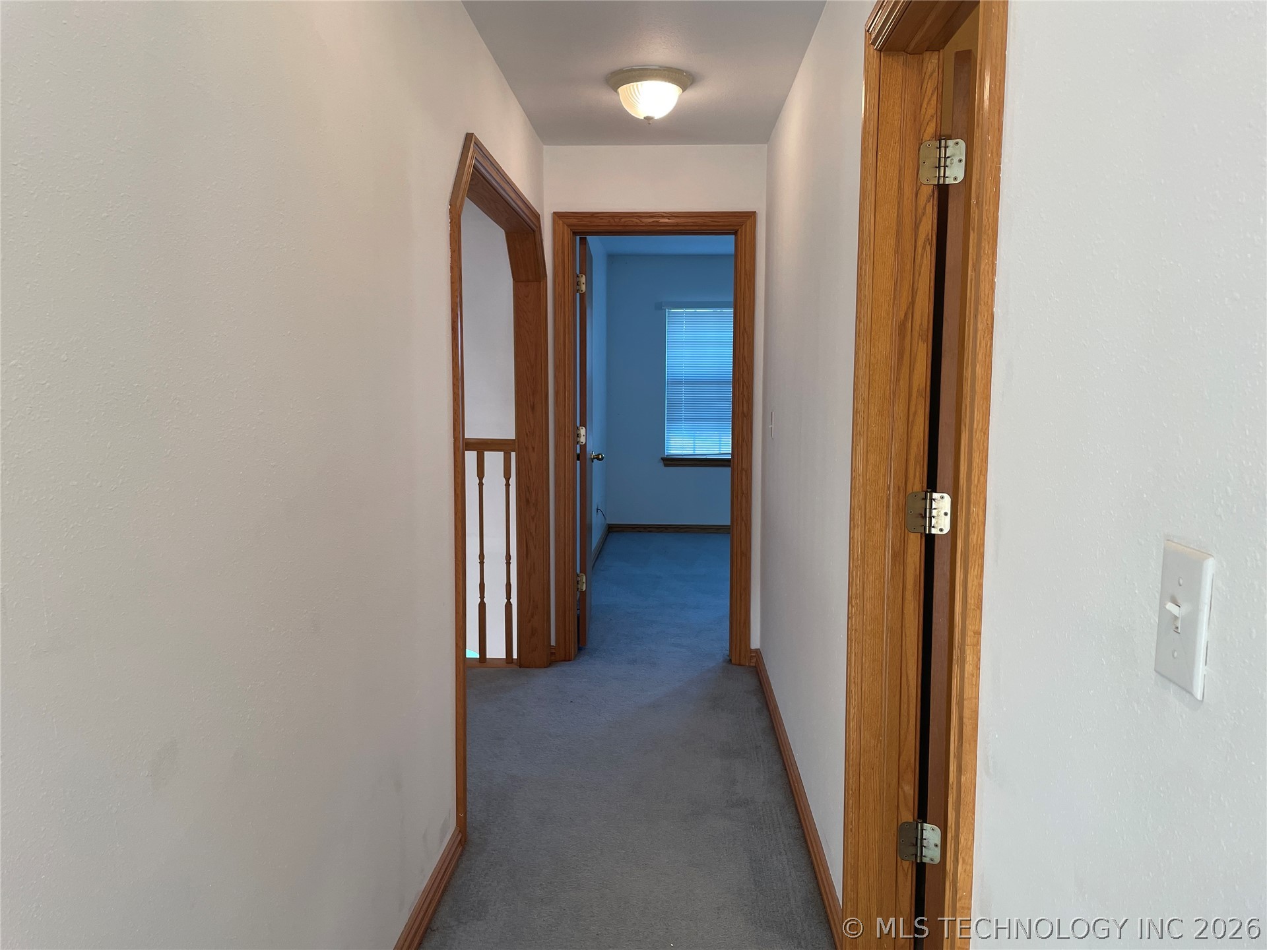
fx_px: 952
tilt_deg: -5.0
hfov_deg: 67.3
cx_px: 634
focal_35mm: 26
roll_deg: +0.2
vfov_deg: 53.1
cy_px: 475
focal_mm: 4.2
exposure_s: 1/60
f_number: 1.6
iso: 64
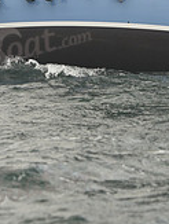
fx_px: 2568
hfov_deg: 3.8
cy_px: -35
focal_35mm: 396
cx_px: 164
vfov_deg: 5.0
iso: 250
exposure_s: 1/500
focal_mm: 116
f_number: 4.5
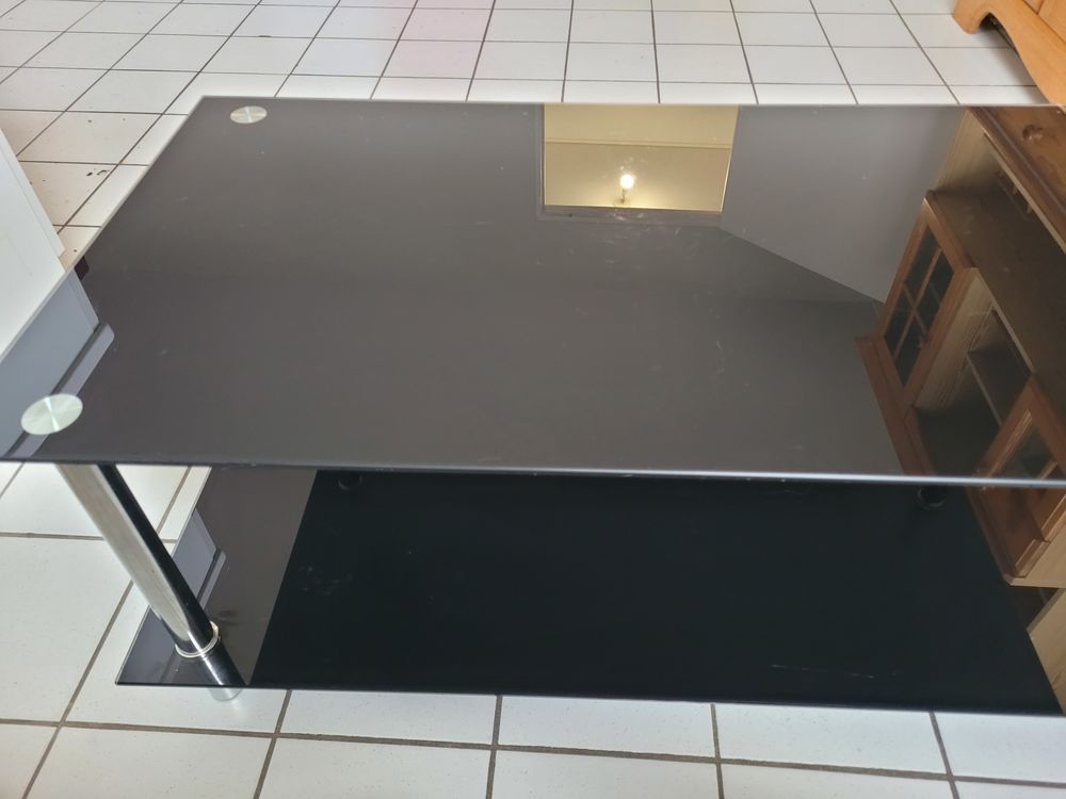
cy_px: 400
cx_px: 533
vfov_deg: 53.1
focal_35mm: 26
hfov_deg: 67.3
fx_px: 801
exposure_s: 1/50
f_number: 1.8
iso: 800
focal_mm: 5.4
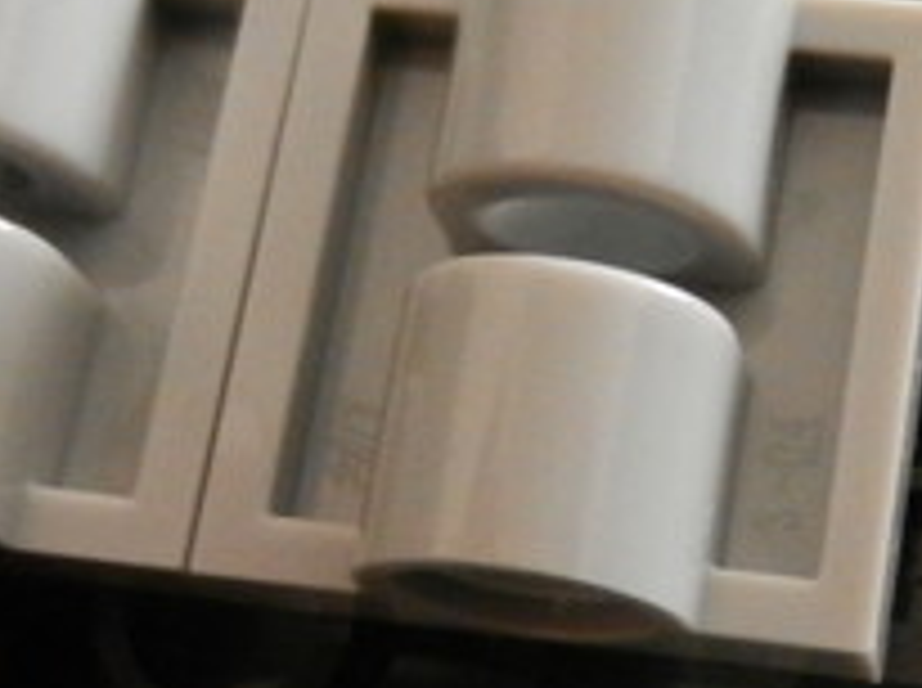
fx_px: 2925
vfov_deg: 13.4
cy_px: 295
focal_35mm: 110
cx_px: 864
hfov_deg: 17.6
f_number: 3.5
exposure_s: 1/25
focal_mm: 4.5
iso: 640
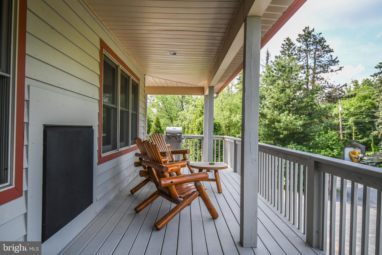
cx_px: 191
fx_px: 255
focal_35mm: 24
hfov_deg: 73.7
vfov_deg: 53.1
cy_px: 128
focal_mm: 16
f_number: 5.6
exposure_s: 1/640
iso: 500
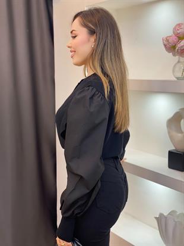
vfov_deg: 36.8
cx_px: 92
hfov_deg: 28.0
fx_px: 368
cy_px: 123
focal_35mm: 52
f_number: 2
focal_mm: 6
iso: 125
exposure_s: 1/100
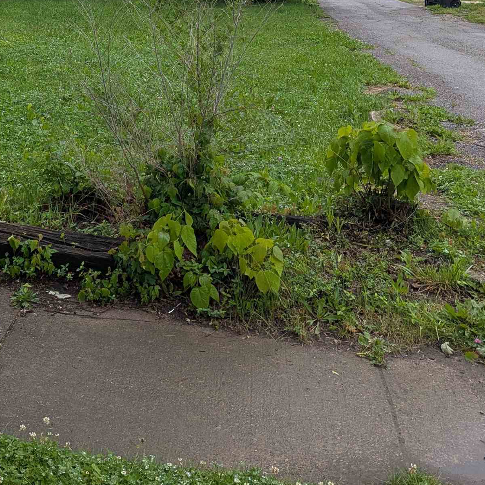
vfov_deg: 30.1
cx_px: 69
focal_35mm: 54
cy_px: 35
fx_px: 856
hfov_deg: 30.5
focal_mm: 6.81
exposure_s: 1/1258
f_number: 1.85
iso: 54
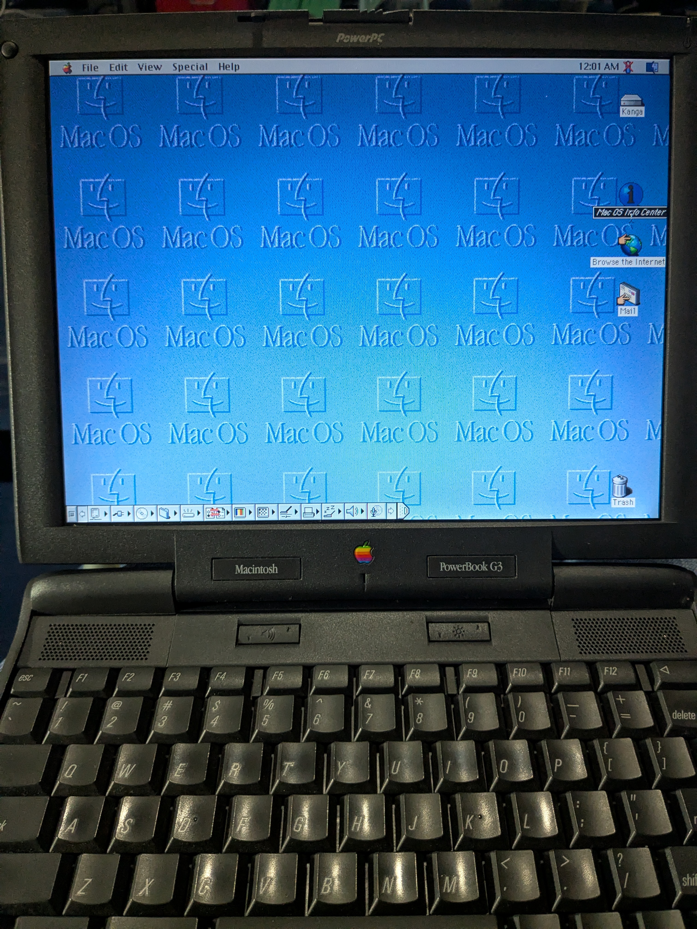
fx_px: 725
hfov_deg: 51.4
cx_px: 348
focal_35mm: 27
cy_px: 464
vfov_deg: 65.3
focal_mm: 4.38
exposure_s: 1/33.3
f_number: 1.73
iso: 658
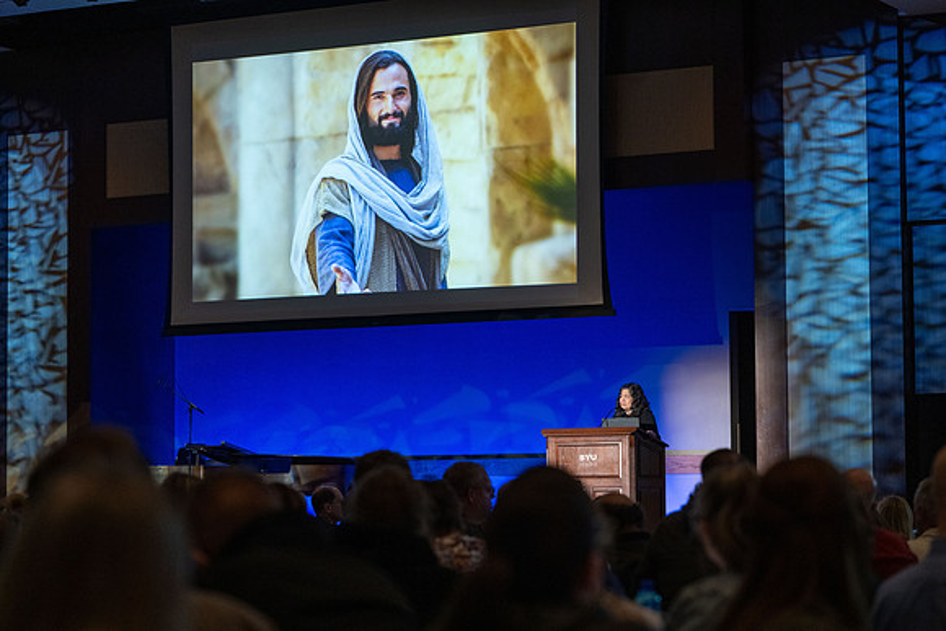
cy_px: 316
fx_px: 2576
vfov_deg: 14.0
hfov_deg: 20.8
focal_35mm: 98
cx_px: 473
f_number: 3.5
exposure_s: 1/160
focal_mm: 98
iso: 2000
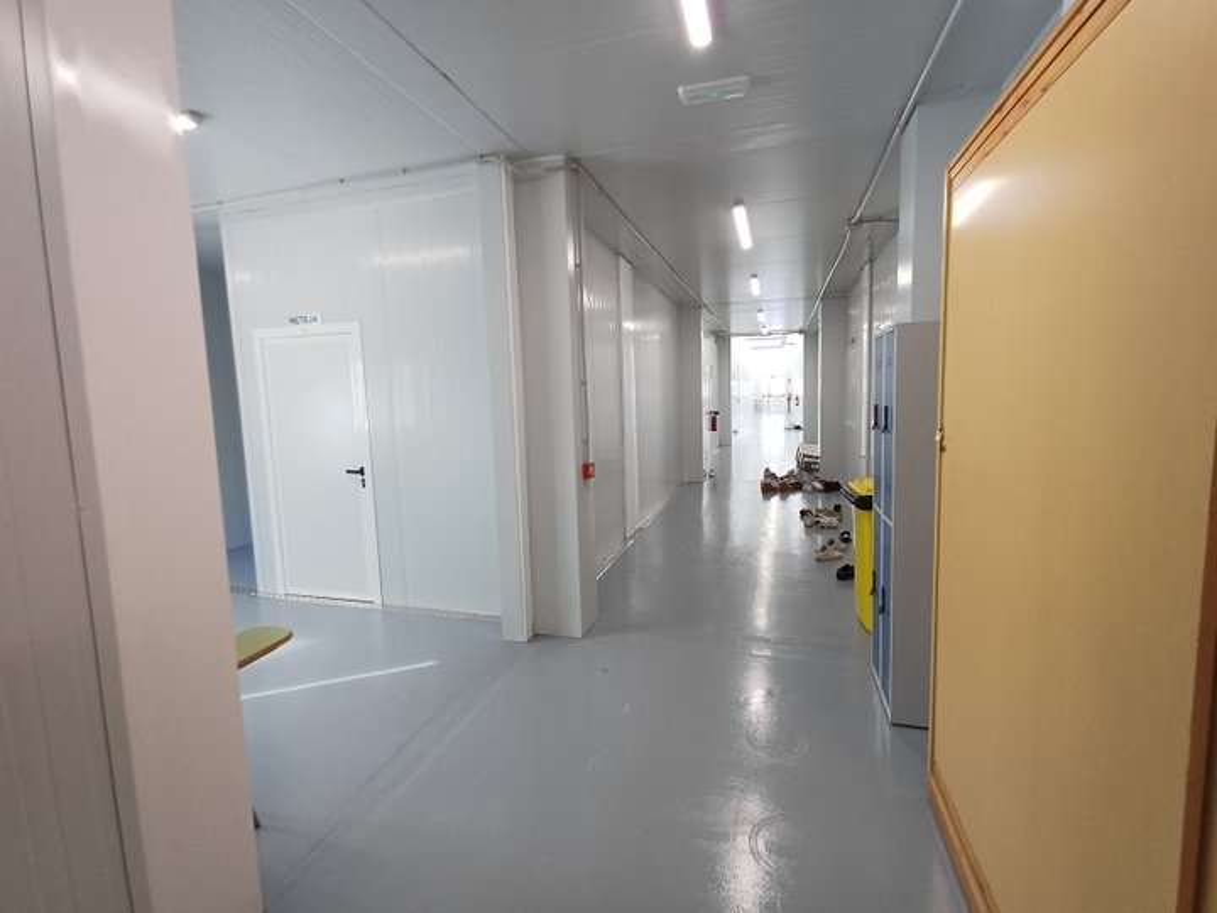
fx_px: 563
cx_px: 608
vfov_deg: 78.1
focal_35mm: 16
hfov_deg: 94.5
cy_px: 456
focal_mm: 1.64
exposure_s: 1/50
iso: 100
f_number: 2.2
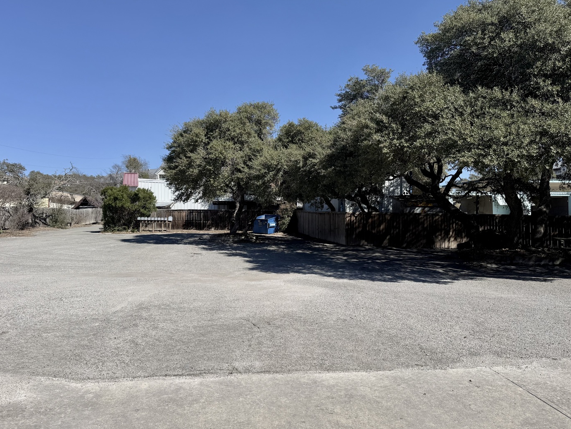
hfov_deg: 69.4
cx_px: 281
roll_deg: -0.8
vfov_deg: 54.9
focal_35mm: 25
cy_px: 214
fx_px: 412
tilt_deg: +1.6
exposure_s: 1/6410
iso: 80
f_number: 1.78
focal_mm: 6.76
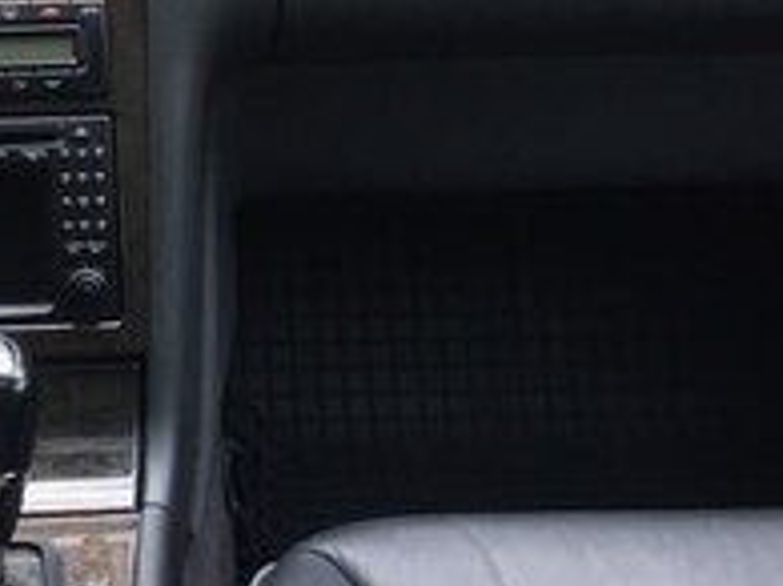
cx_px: -68
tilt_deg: -19.3
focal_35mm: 98
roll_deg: +1.4
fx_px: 2215
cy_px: -175
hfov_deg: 19.3
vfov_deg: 14.4
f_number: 2.2
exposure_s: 1/100
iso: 32
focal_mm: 4.15
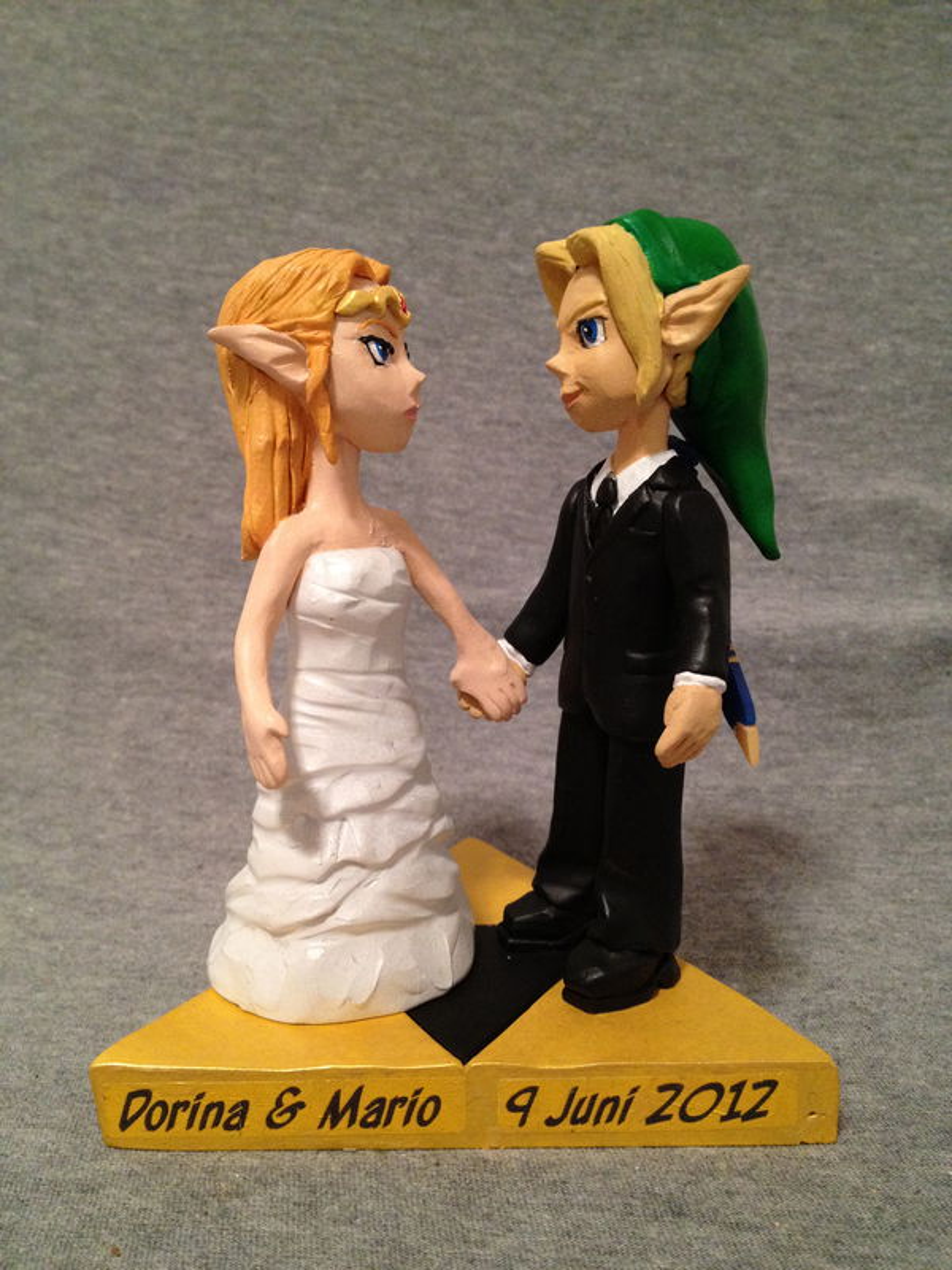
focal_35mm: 35
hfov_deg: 40.7
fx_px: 1283
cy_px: 635
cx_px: 476
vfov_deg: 52.6
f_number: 2.4
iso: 320
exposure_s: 1/20
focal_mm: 4.28
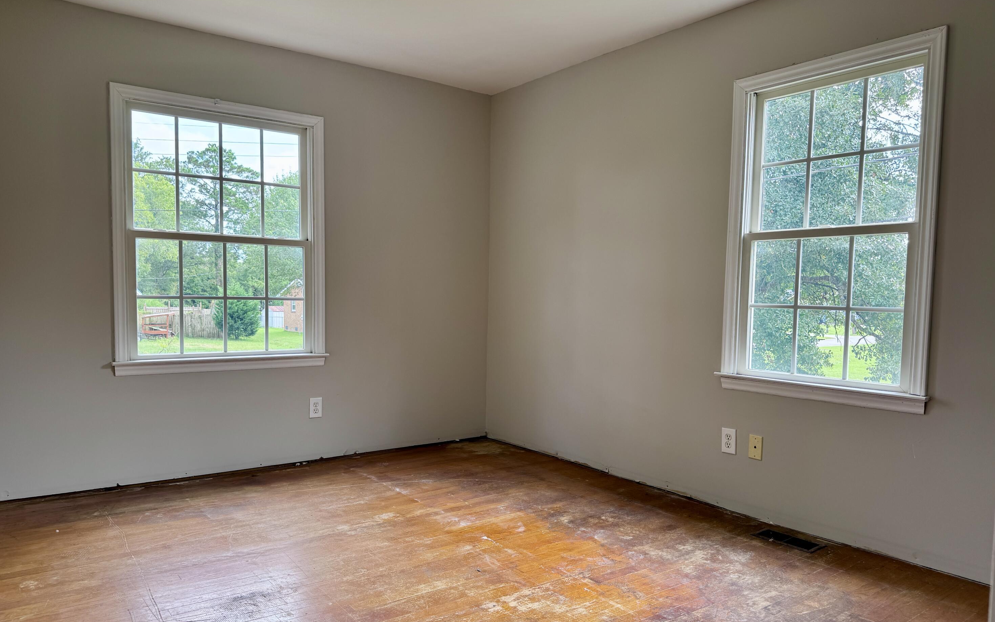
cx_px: 492
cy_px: 339
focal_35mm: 26
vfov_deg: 47.6
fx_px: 705
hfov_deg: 70.4
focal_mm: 6.76
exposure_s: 1/141
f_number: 1.78
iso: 64
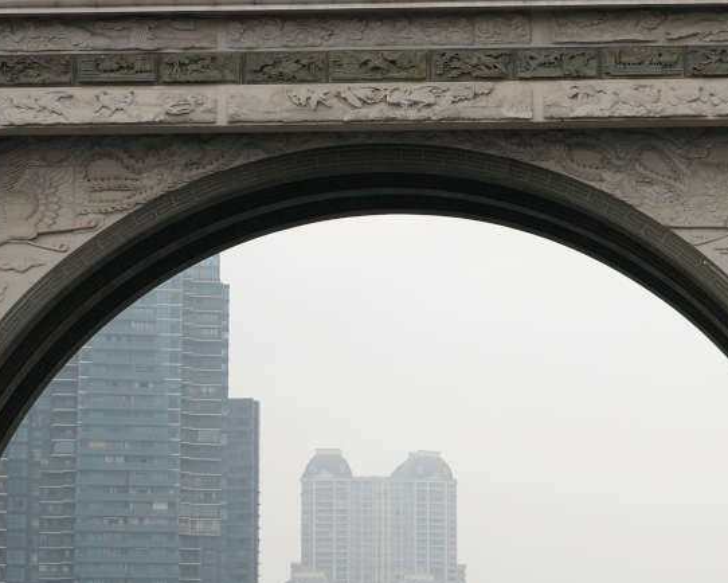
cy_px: 171
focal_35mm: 133
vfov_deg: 11.6
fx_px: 2867
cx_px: 394
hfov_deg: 14.5
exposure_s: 1/500
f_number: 5.6
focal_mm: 26
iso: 200
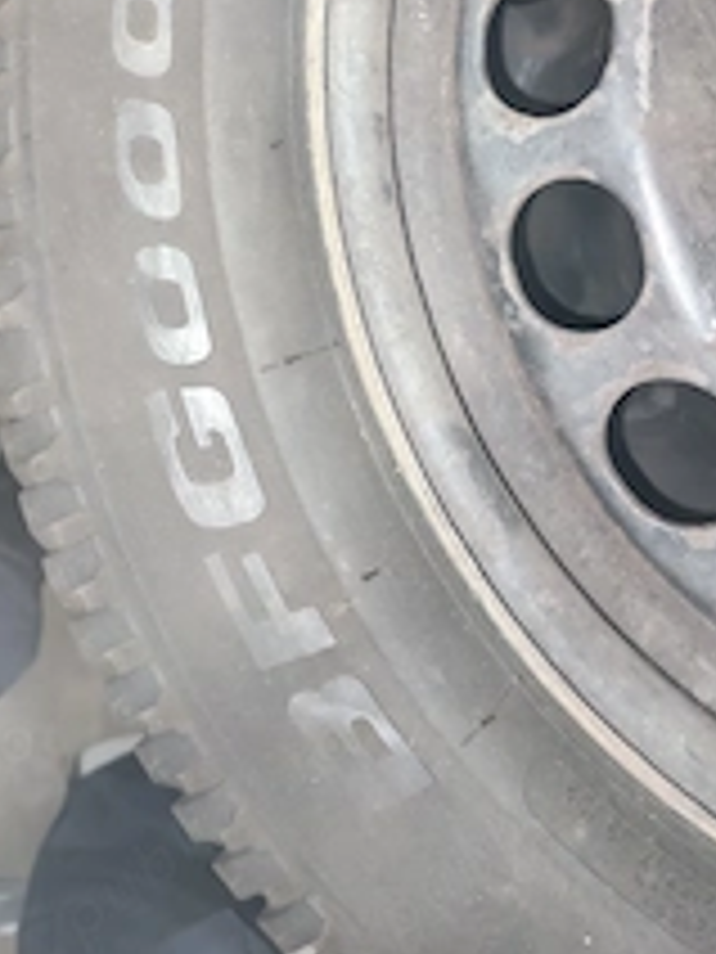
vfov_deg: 36.4
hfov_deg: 28.6
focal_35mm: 51
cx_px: 365
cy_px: 216
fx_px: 1407
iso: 3200
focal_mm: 6.12
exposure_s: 1/33
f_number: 1.9
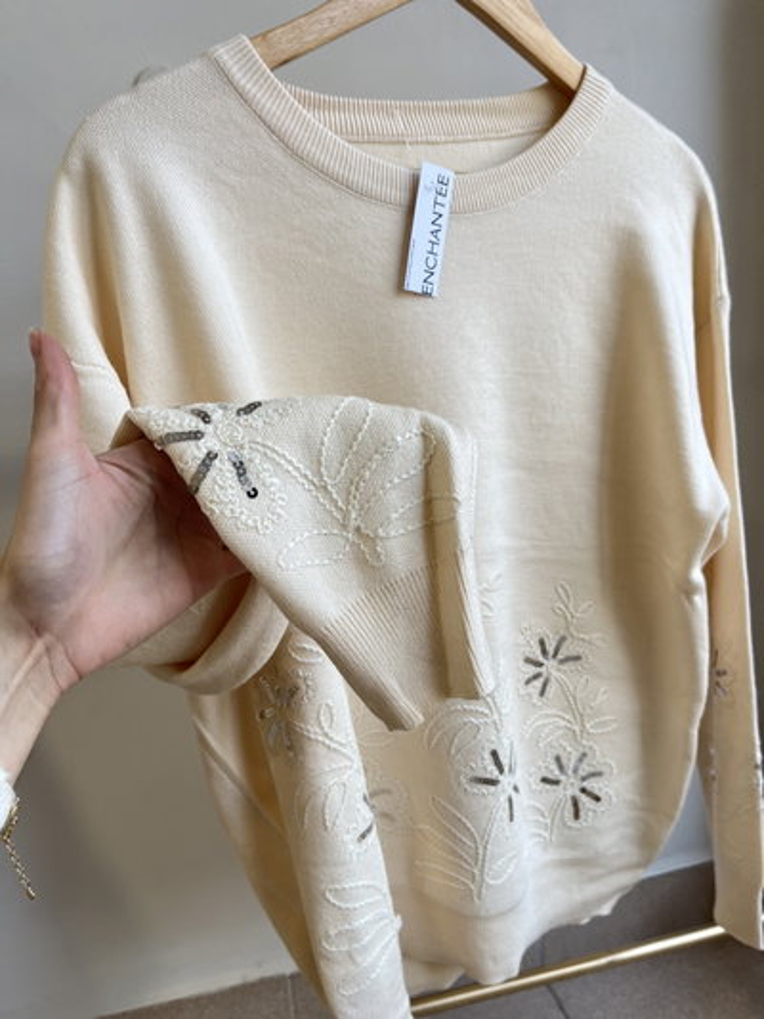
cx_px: 382
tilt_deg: -12.8
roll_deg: +5.1
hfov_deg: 53.1
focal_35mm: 26
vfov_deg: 67.3
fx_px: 765
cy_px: 510
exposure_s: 1/100
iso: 40
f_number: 1.6
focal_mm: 5.1
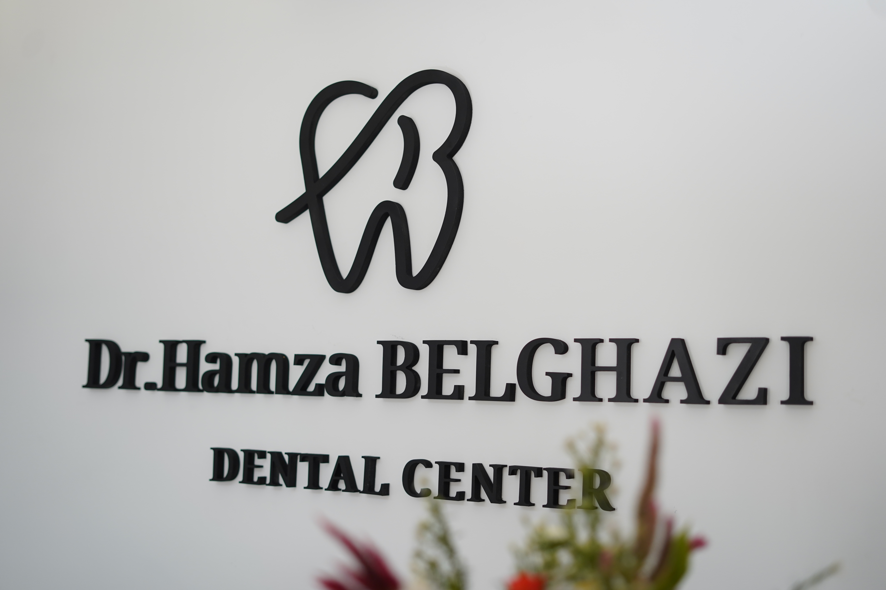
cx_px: 443
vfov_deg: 27.0
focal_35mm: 50
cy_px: 295
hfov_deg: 39.6
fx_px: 1230
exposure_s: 1/200
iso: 320
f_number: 2.2
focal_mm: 50
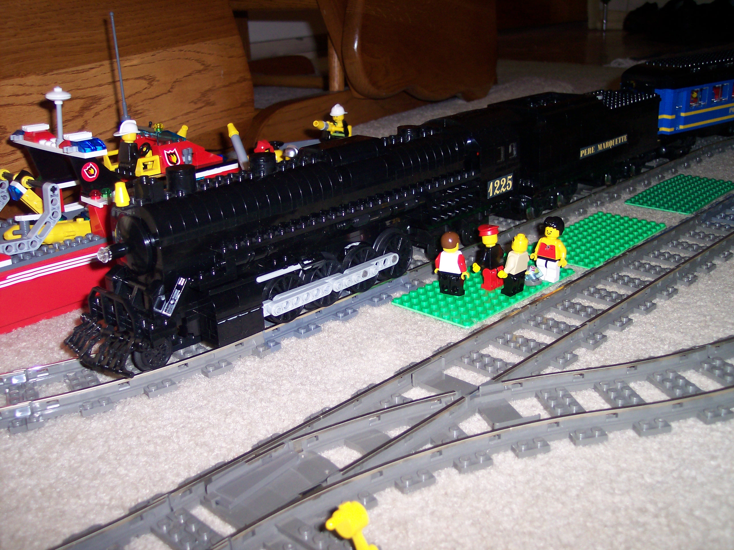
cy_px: 275
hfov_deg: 49.0
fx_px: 805
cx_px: 367
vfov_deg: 37.7
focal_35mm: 38
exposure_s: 1/30
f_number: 2.8
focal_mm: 8
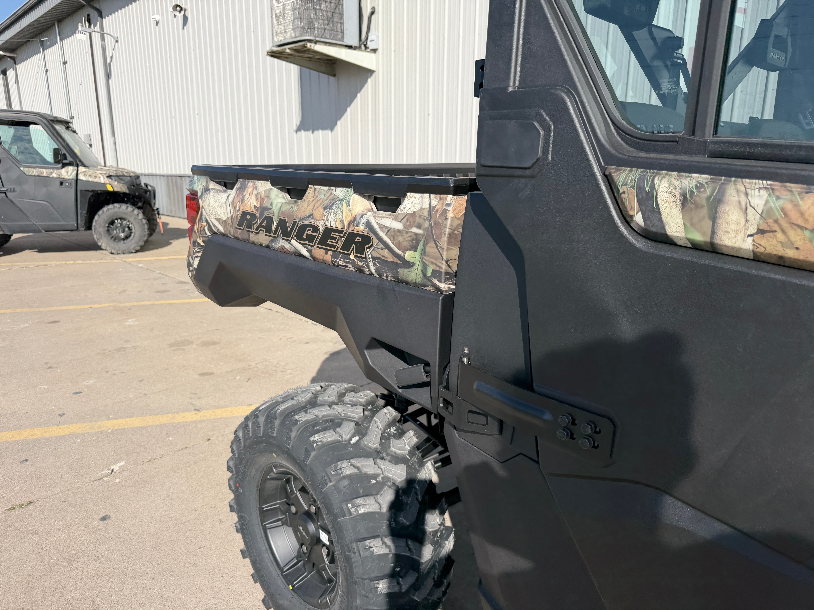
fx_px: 564
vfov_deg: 56.8
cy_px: 305
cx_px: 407
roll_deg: +2.0
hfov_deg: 71.6
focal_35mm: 24
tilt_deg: -7.9
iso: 80
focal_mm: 6.76
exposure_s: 1/3279
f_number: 1.78
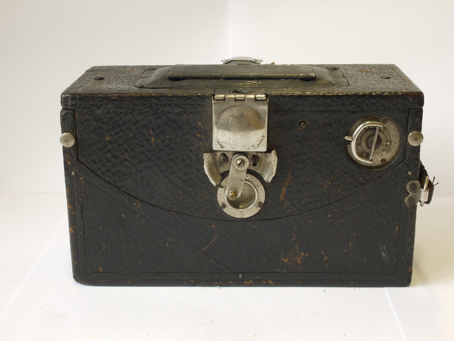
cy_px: 170
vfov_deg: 24.4
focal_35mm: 60
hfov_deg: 32.2
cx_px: 227
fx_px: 787
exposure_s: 1/13
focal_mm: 30
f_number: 11
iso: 400
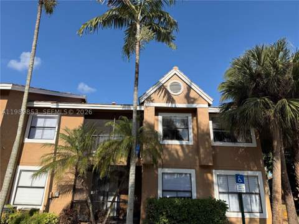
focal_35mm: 24
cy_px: 112
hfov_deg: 71.6
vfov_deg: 56.8
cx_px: 150
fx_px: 207
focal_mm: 6.76
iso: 80
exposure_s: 1/4167
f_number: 1.78
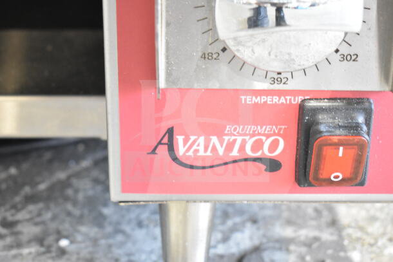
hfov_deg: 29.2
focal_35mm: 69
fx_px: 753
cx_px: 196
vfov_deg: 19.7
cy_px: 131
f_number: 5.3
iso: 3600
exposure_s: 1/80
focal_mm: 46
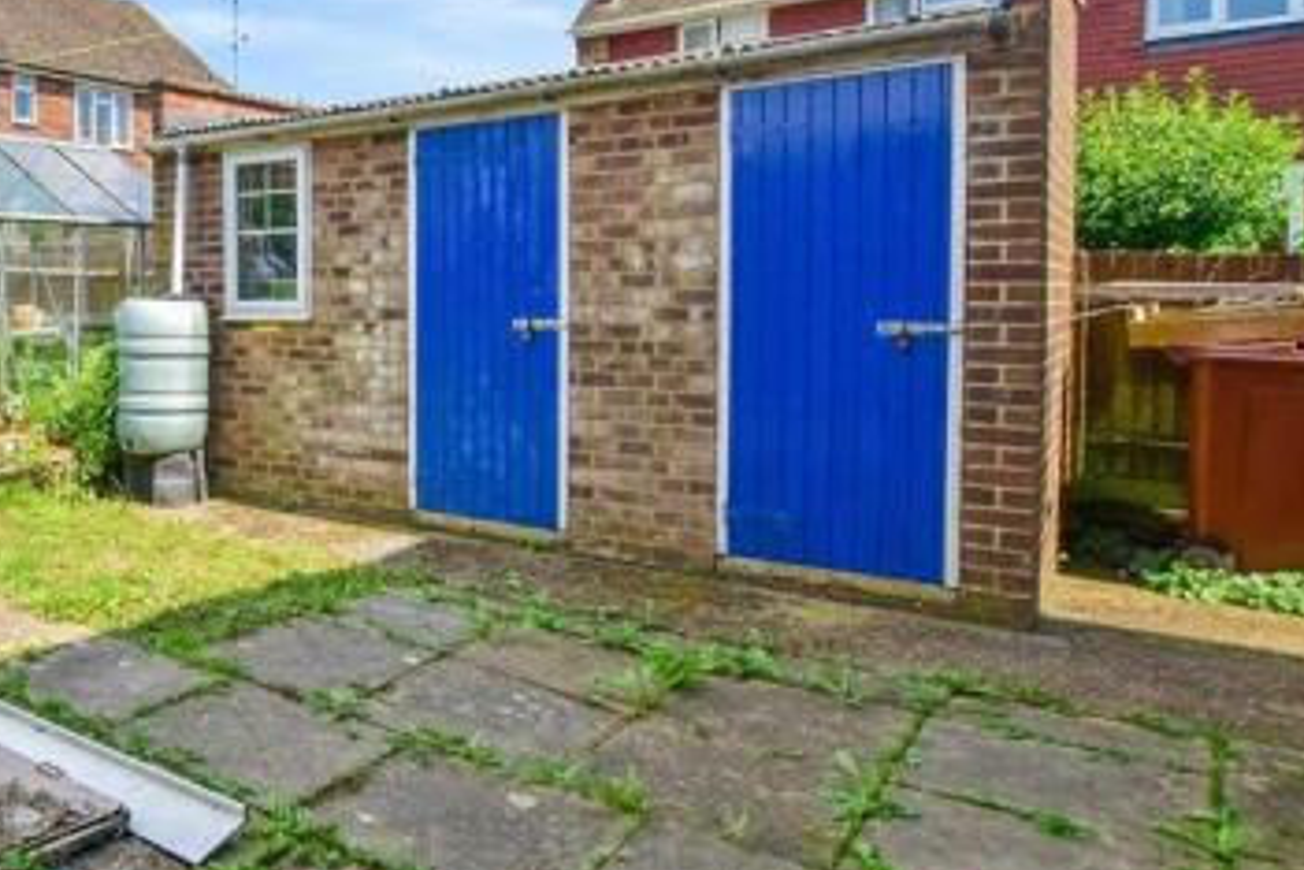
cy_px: 310
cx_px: 119
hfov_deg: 56.1
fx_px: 1014
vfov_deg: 45.9
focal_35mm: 28
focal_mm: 10
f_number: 8
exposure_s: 1/2000
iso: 500
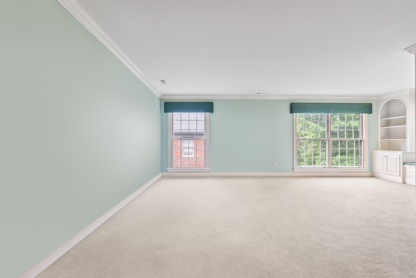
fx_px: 185
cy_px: 139
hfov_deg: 96.7
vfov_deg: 73.8
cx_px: 208
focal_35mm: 16
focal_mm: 16
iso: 250
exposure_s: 1.6
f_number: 9
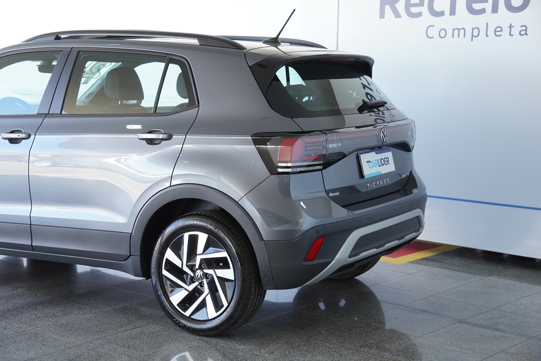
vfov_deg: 22.6
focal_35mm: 60
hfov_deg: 33.4
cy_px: 180
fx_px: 902
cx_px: 270
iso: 500
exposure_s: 1/160
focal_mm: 40
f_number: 4
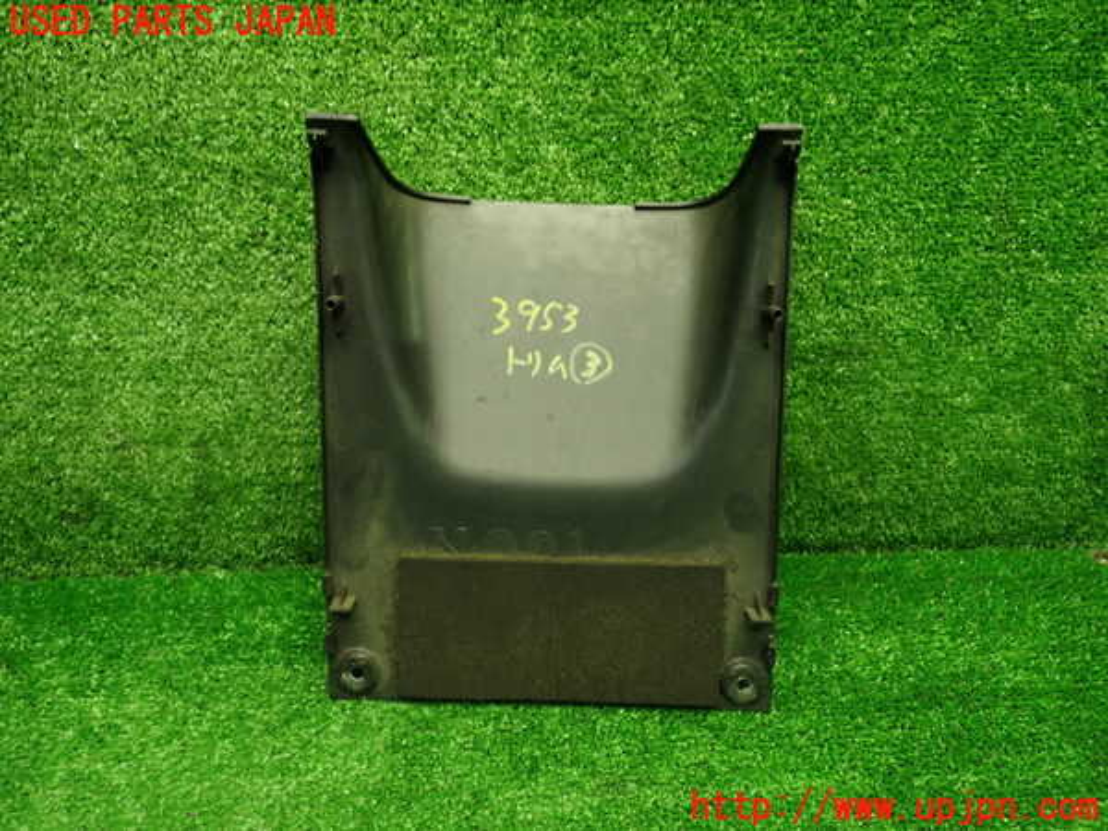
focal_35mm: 30
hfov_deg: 60.0
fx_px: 960
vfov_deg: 46.8
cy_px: 416
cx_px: 554
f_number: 2.3
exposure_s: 1/30
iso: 200
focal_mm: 5.4
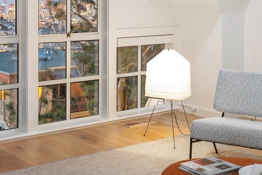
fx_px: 451
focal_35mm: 62
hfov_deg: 31.8
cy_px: 15
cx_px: 65
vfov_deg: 21.4
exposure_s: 1/2
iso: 400
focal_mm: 20
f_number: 11
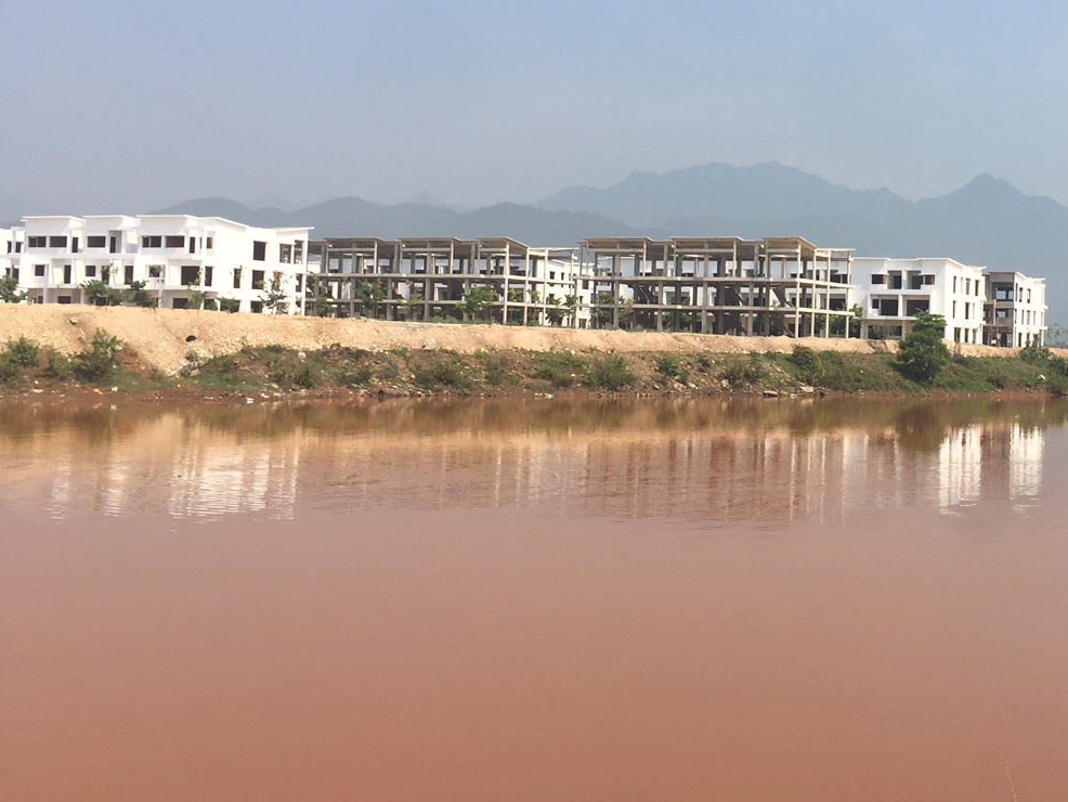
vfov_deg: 30.2
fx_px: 1481
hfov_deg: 38.0
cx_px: 872
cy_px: 338
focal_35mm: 48
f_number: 2.2
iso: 32
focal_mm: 4.15
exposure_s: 1/2475
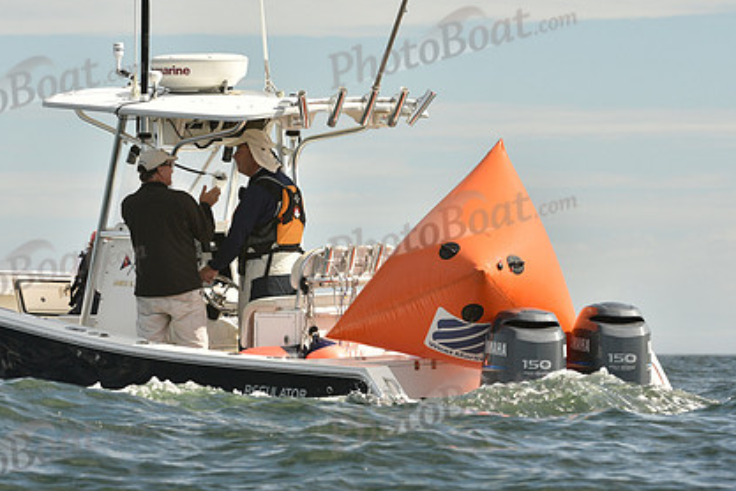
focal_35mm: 278
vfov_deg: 4.9
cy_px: 160
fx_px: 5683
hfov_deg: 7.4
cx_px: 238
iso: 400
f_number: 8
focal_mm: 200
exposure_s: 1/1250
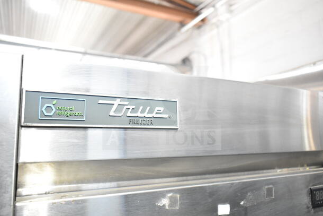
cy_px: 108
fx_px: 269
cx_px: 162
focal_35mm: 30
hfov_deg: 61.9
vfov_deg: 43.6
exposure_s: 1/80
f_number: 4.5
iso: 1600
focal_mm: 20
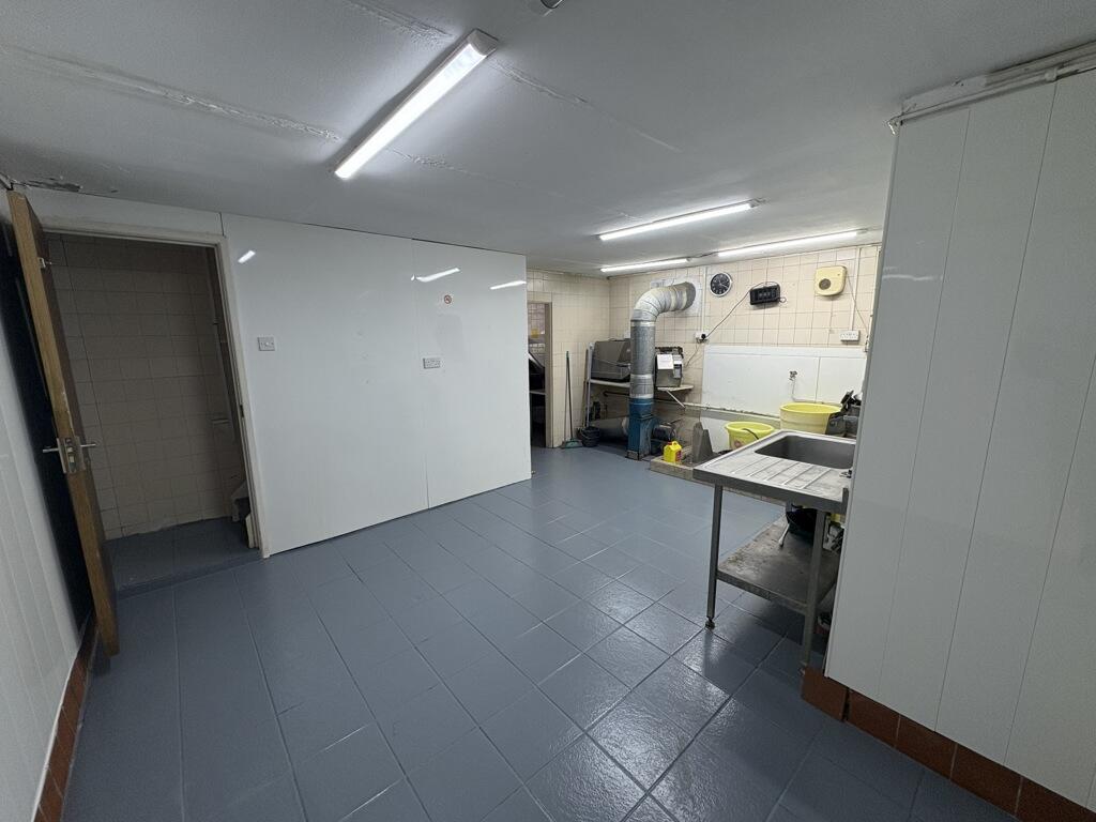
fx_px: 443
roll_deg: +1.2
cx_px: 548
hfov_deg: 102.1
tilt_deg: -10.0
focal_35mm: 14
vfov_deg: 85.7
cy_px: 411
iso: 125
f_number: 2.2
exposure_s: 1/100
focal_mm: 2.22
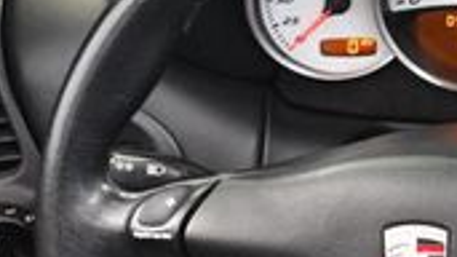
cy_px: 254
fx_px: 1853
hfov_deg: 13.1
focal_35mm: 153
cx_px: 743
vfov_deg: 7.9
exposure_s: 1/60
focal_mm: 26
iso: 4000
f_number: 4
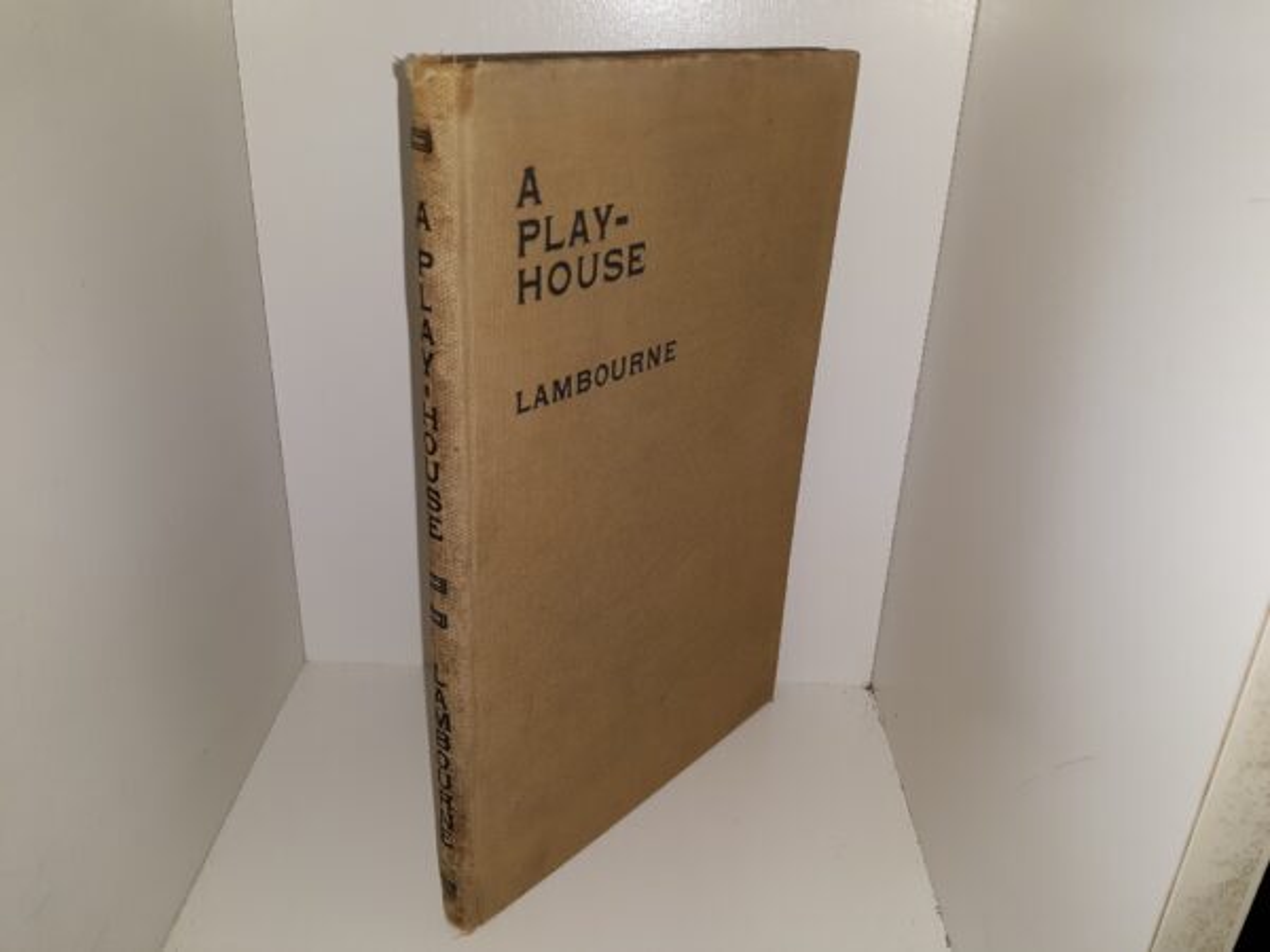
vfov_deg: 49.7
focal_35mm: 28
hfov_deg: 63.4
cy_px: 476
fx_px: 1027
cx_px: 635
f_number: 1.7
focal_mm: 3.7
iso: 40
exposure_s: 1/175
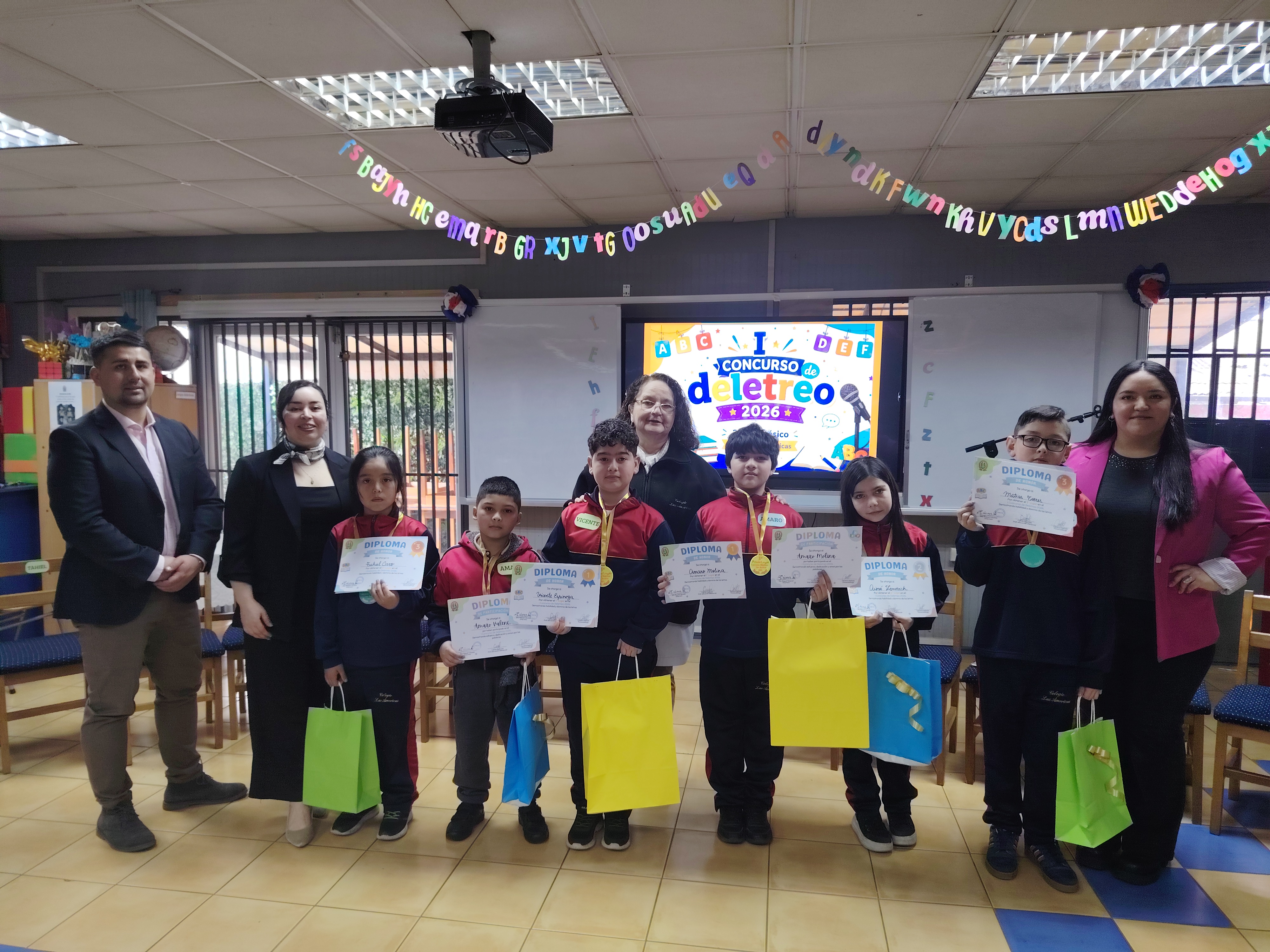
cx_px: 635
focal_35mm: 24
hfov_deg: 71.6
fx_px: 881
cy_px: 476
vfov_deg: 56.8
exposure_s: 1/33.3
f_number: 1.75
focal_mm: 5.25
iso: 331
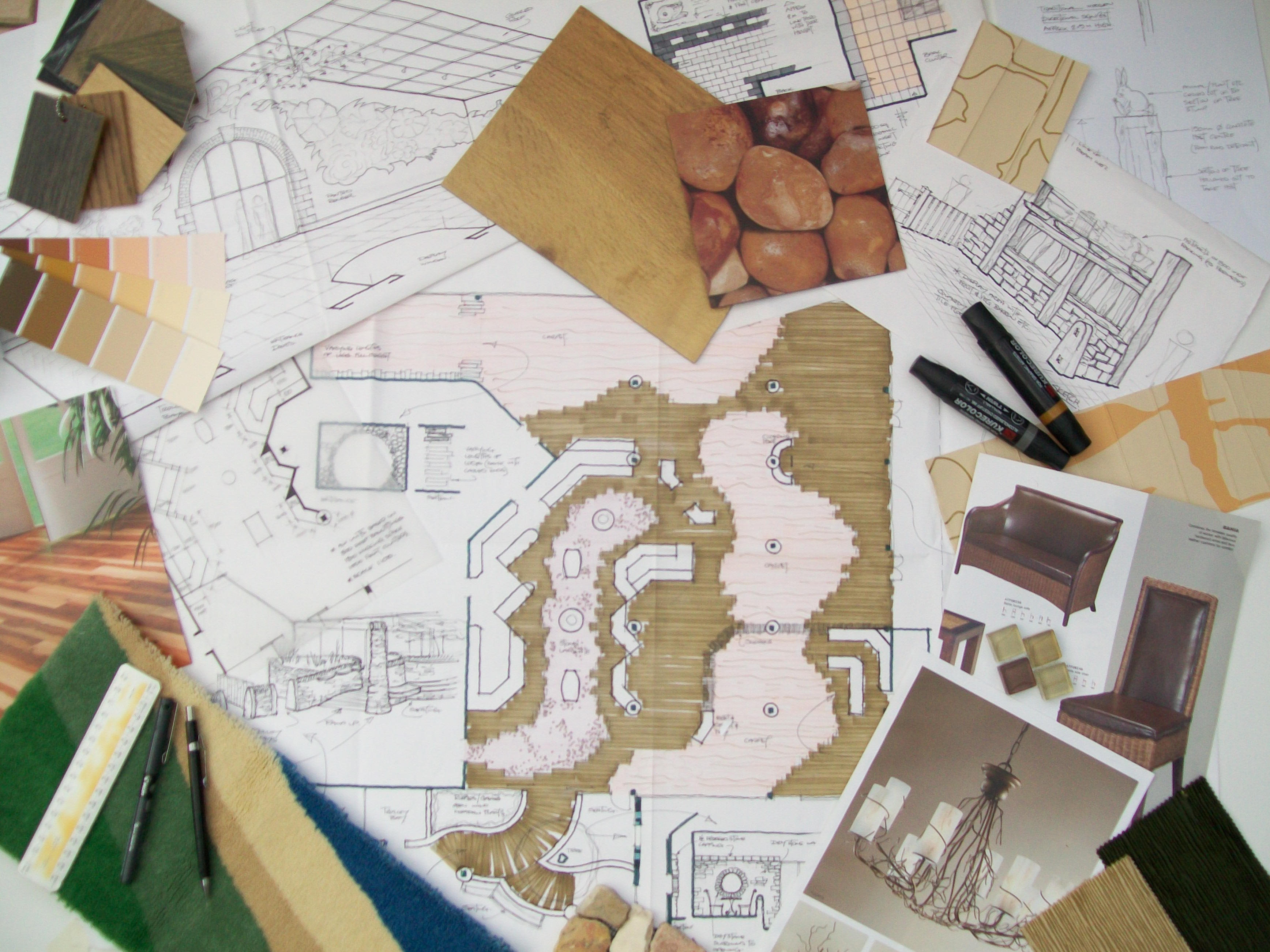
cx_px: 635
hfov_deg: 51.4
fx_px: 1321
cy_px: 476
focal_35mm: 36
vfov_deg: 39.7
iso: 64
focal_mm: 6
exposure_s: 1/250
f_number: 2.7
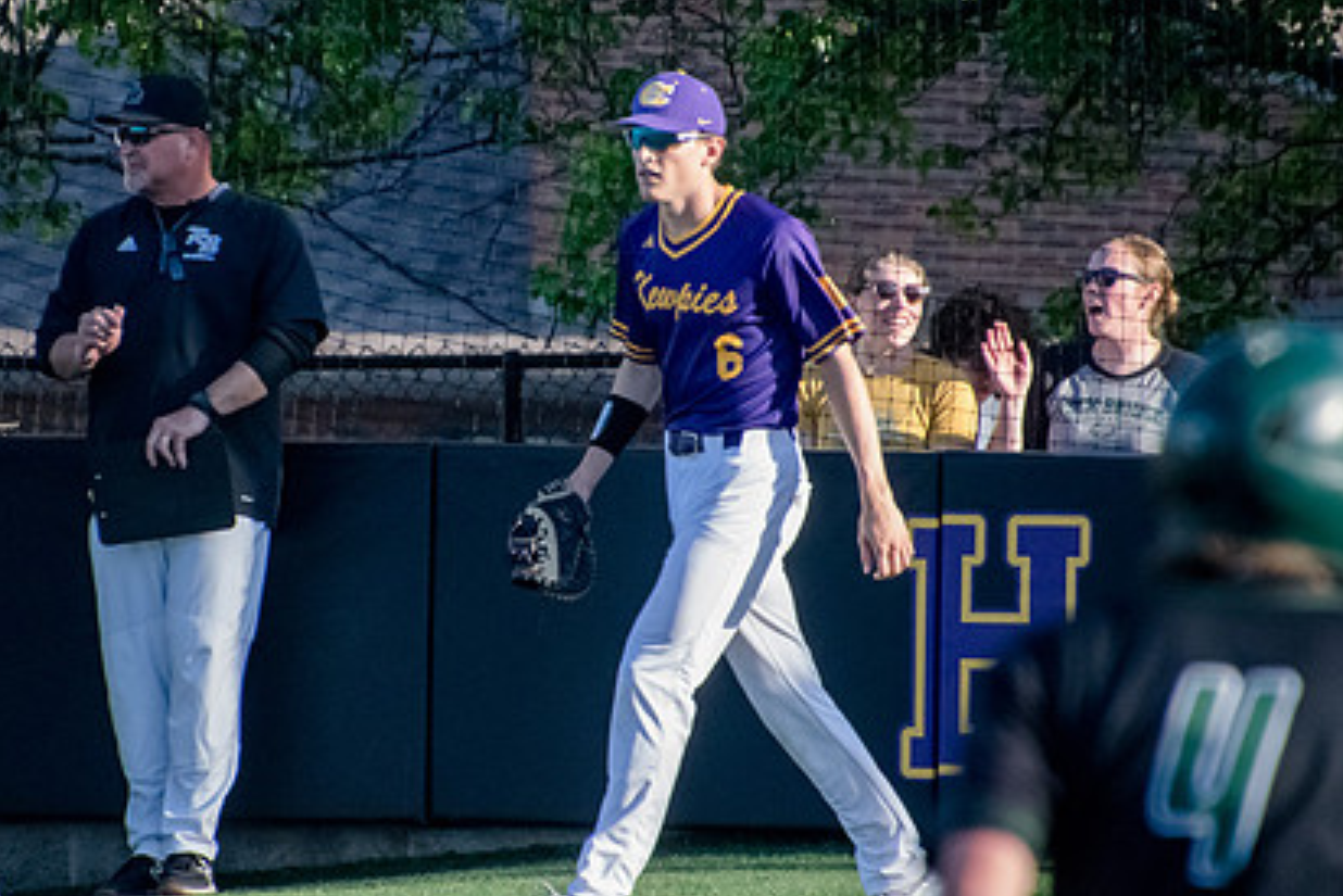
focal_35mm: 845
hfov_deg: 2.4
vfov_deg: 1.6
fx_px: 31533
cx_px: 492
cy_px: 432
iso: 5000
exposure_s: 1/4000
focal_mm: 400
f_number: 6.3
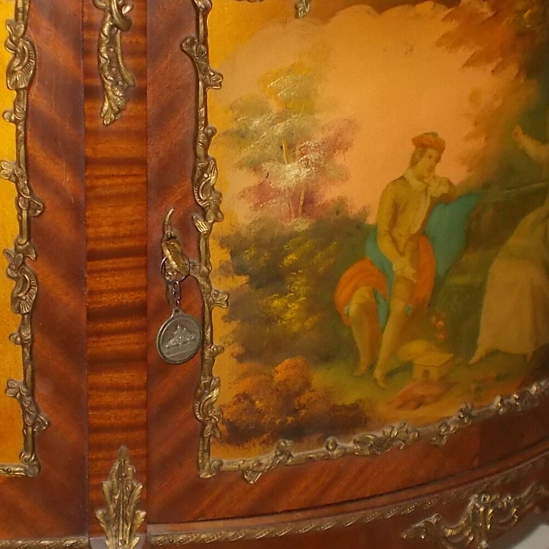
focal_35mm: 113
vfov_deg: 15.4
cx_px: 232
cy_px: 303
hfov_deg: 15.4
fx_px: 2028
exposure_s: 1/30
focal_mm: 6.9
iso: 200
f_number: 3.9
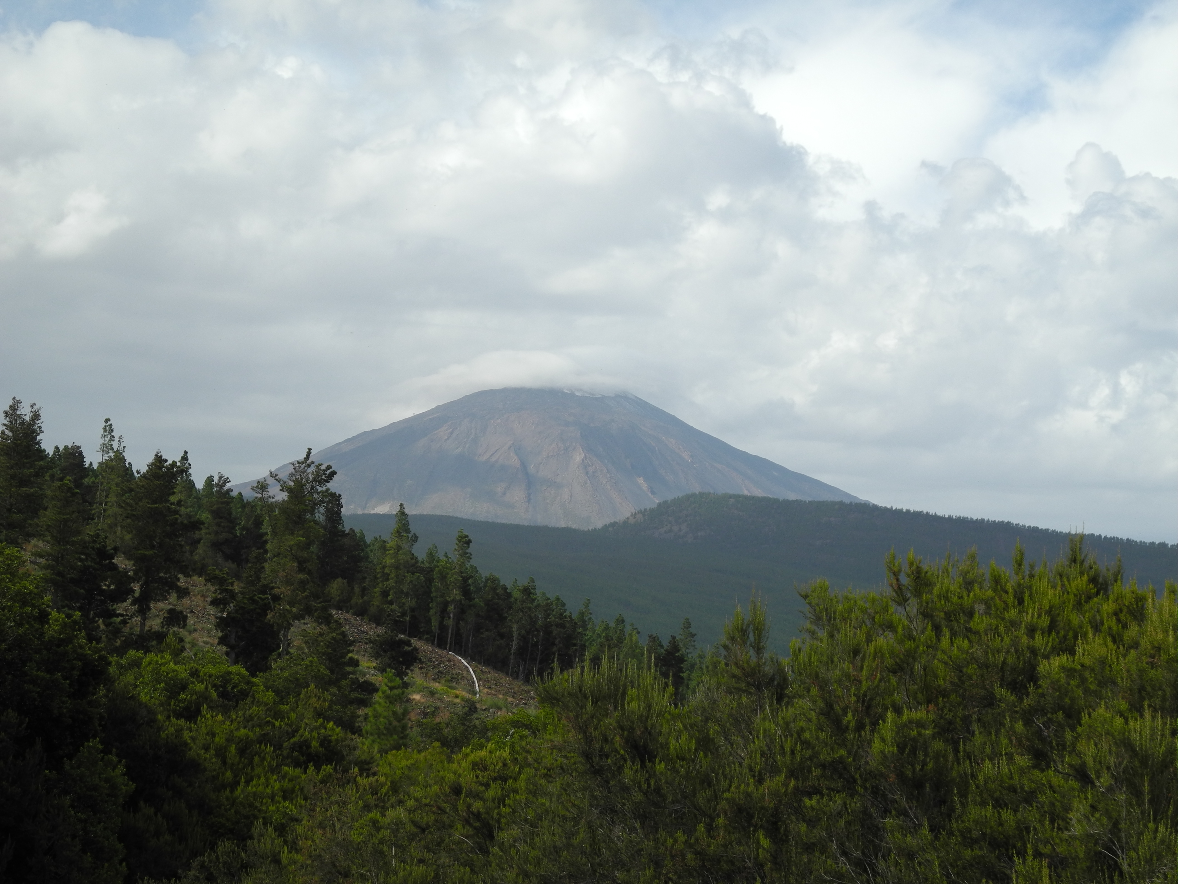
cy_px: 442
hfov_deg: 23.0
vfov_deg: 17.4
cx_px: 589
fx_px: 2893
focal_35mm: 85
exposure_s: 1/800
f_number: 4
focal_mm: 18.1
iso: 100
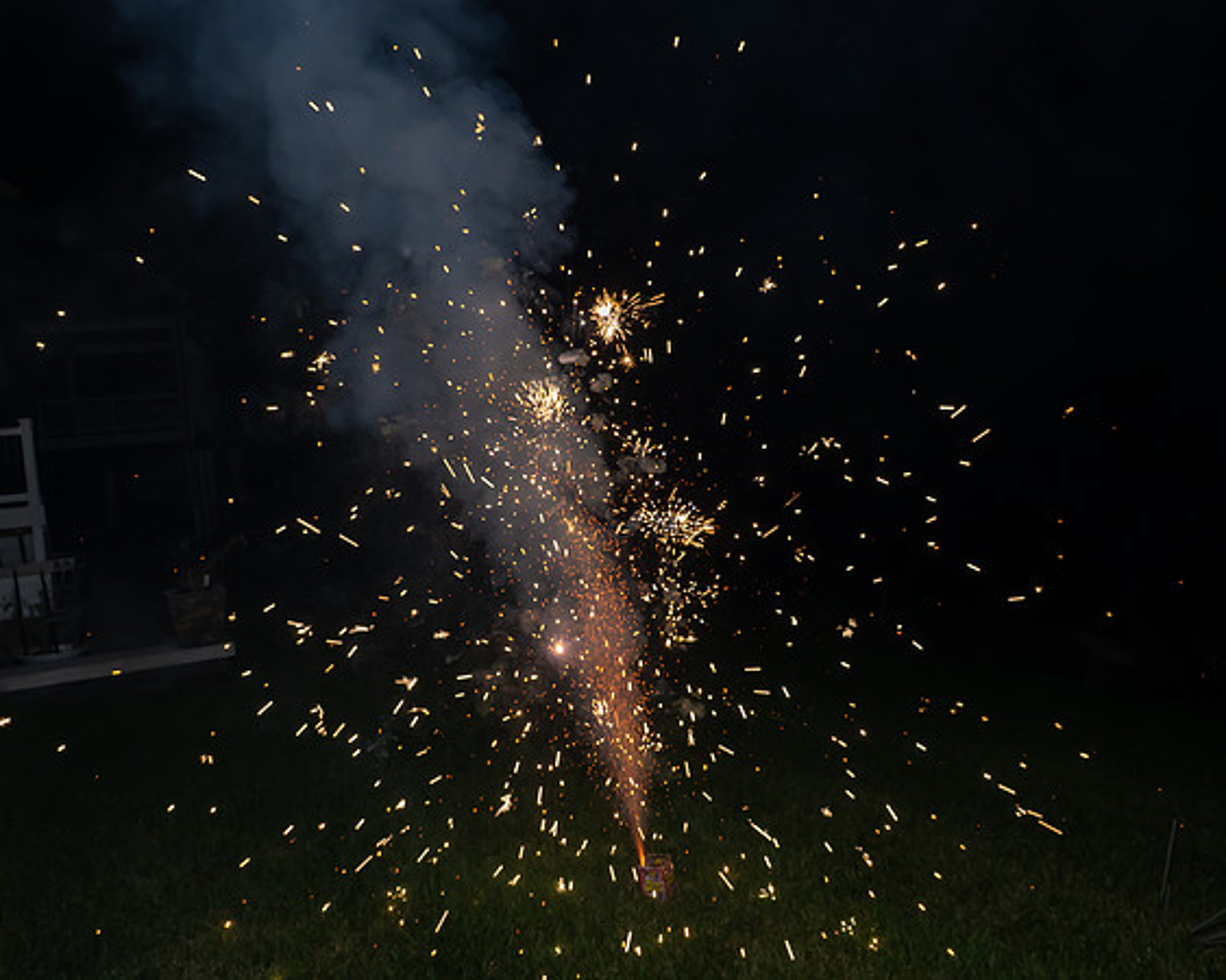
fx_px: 1031
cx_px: 597
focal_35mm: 28
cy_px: 486
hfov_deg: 61.5
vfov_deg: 50.8
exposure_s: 1/250
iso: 500
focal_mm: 17
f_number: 7.1
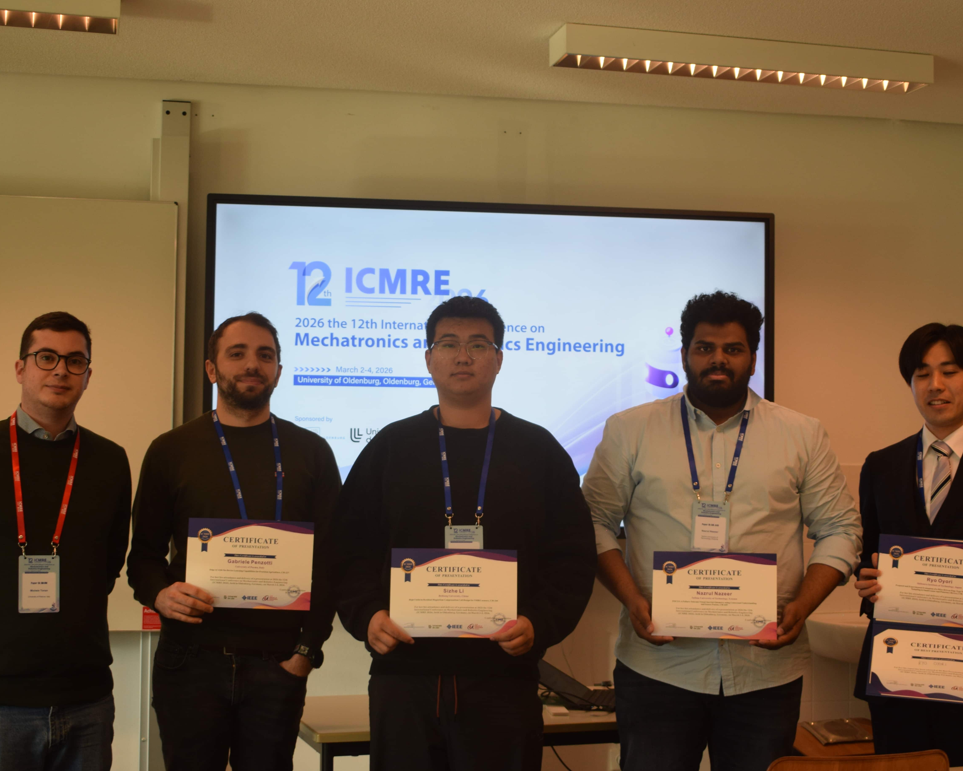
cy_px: 384
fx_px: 1528
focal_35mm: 54
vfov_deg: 28.3
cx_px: 482
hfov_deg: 35.0
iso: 400
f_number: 5
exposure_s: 1/100
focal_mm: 29
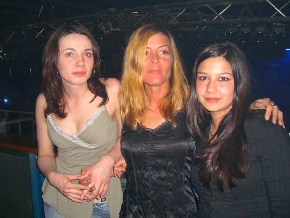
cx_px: 145
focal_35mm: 38
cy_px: 109
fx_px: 318
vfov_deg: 37.7
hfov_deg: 49.0
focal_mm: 7.9
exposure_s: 1/60
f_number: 2.8
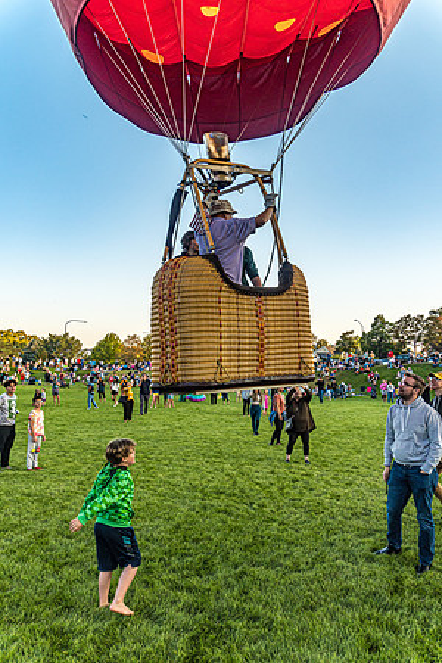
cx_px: 221
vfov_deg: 67.4
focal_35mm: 27
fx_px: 497
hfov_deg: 47.9
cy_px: 332
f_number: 5.6
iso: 400
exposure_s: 1/200
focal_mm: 18
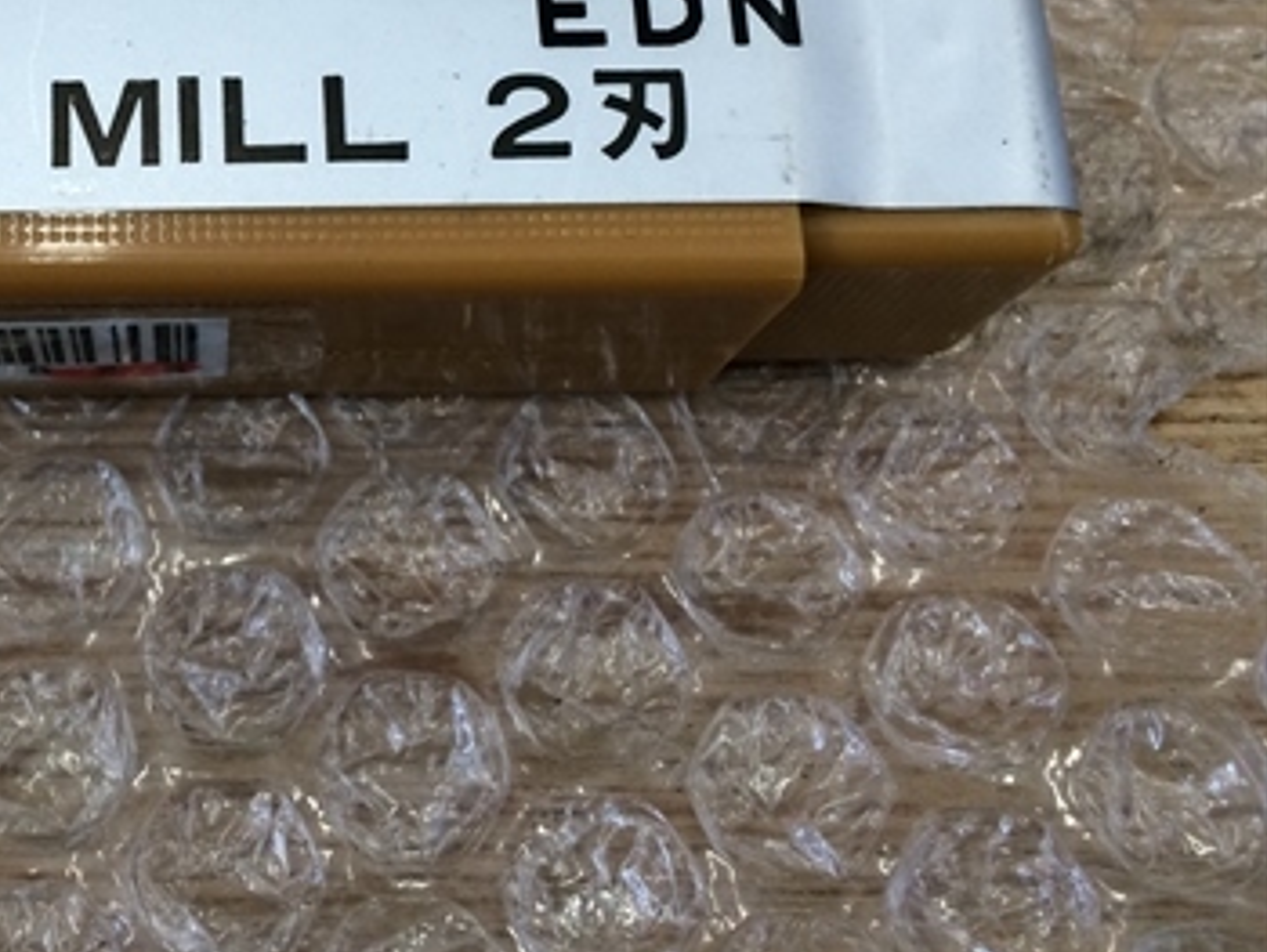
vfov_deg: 26.7
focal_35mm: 53
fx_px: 1941
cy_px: 101
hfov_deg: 34.1
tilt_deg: -68.4
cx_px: 112
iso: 40
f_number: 2.2
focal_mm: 4.15
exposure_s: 1/40
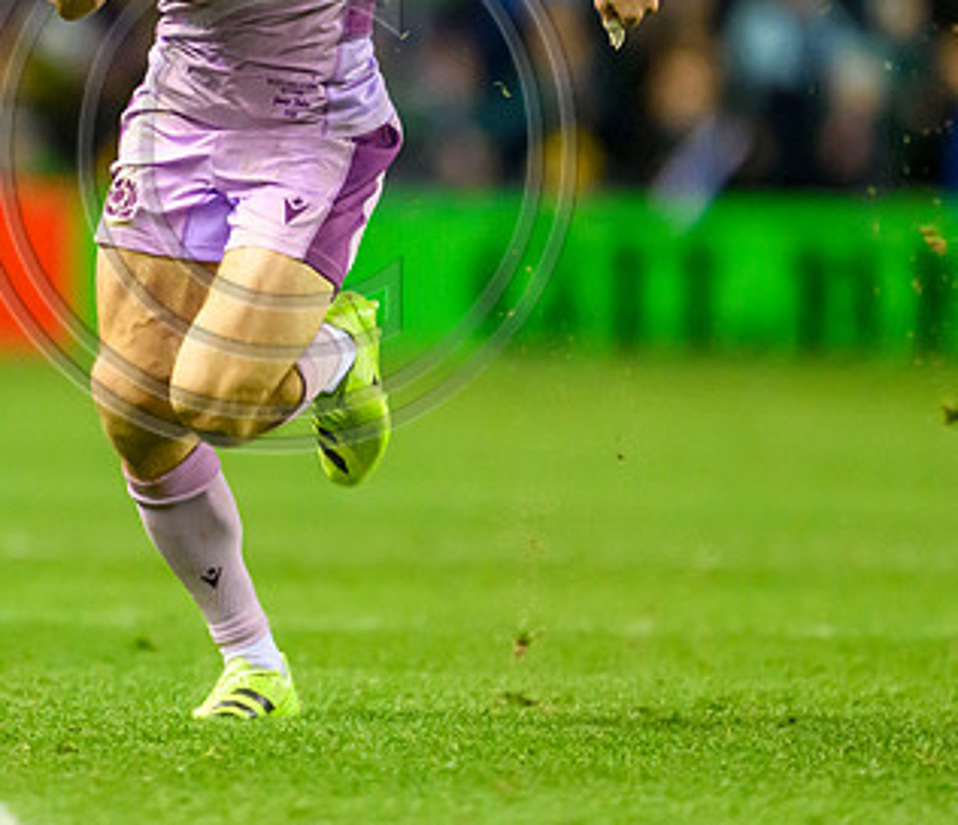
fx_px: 36574
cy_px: 237
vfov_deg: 1.3
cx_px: 319
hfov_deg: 1.5
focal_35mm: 1252
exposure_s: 1/1000
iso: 10000
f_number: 4
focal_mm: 560
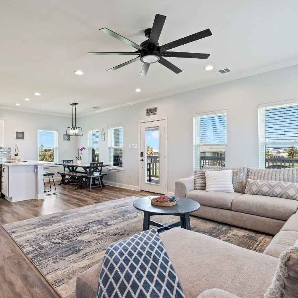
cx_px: 135
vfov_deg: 74.8
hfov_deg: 74.7
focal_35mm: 20
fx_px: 195
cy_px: 150
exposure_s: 1/5
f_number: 6.3
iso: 100
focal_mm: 15
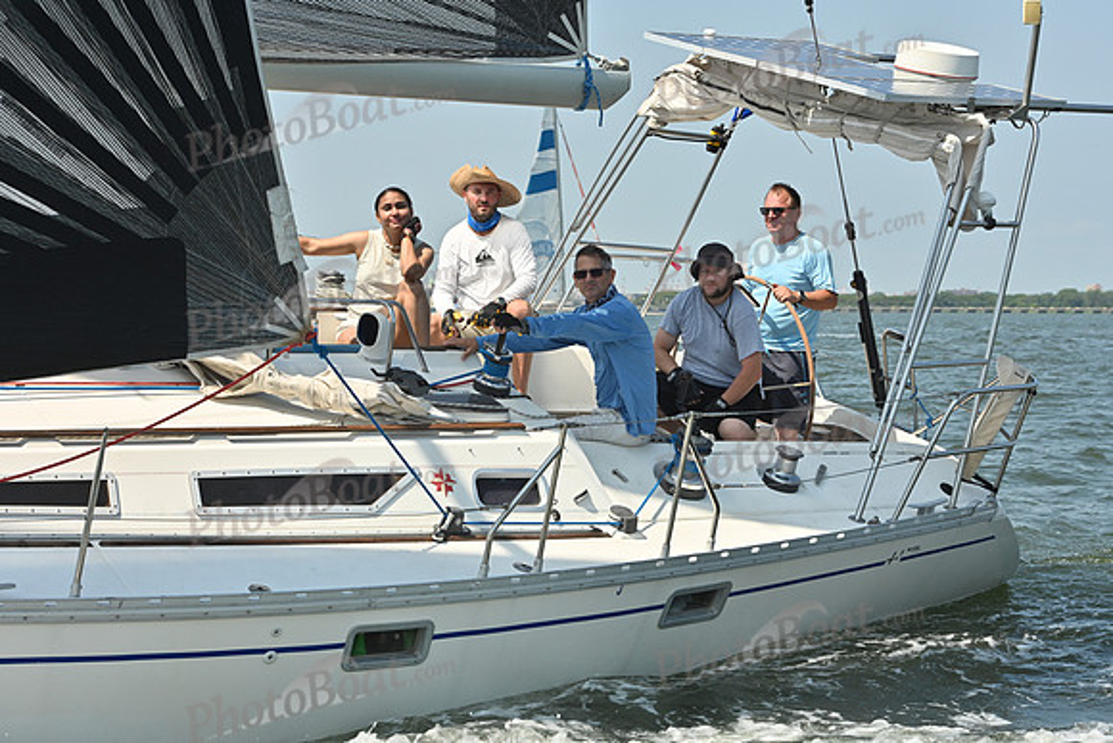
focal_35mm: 86
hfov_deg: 23.6
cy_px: 372
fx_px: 2659
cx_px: 556
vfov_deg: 15.9
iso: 320
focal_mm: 86
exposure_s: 1/1250
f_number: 8
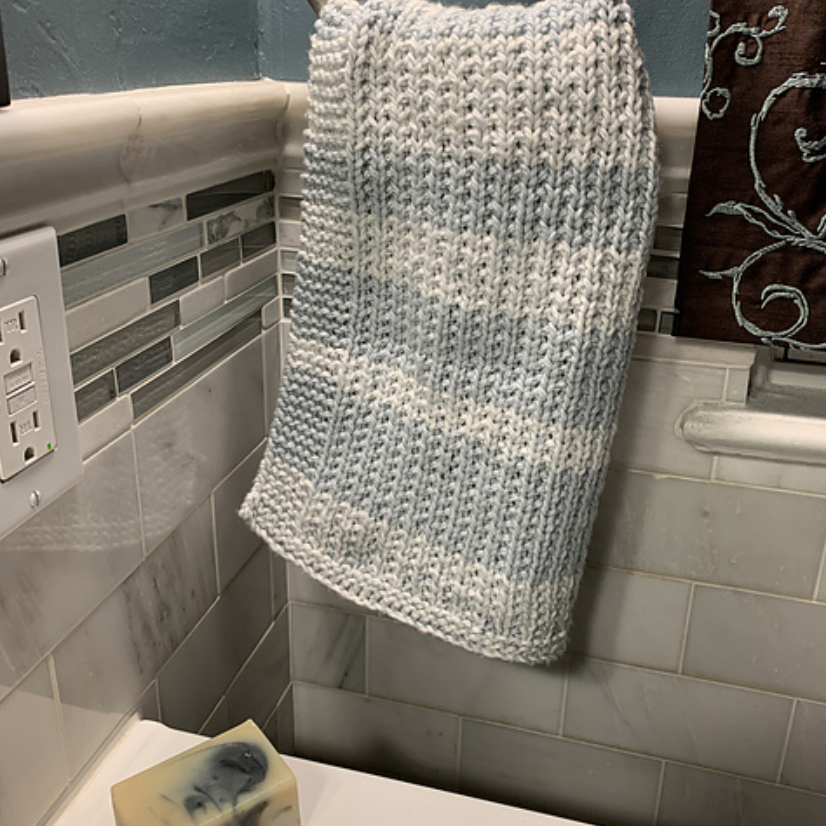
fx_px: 837
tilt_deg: -20.0
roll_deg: -0.4
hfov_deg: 52.5
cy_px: 380
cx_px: 415
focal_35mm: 31
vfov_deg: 52.5
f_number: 1.8
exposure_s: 1/60
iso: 64
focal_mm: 4.25
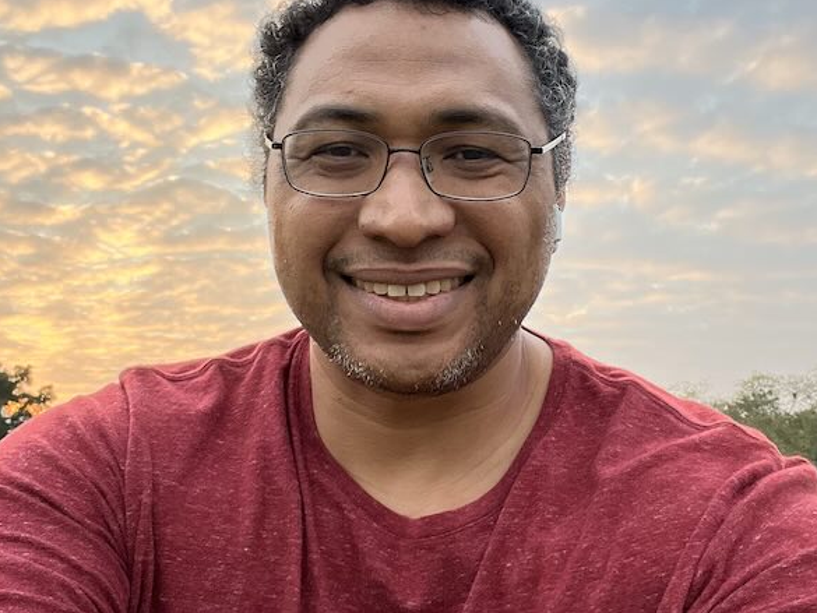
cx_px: 415
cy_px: 236
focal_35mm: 41
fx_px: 968
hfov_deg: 45.8
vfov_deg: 35.0
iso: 25
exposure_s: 1/121
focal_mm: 2.71
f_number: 2.2
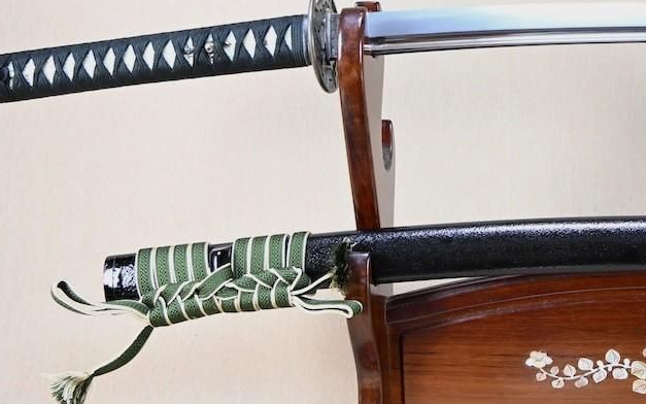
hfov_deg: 28.6
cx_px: 665
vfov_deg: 19.2
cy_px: 32
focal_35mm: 67
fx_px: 1172
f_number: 3.5
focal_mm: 19.5
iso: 100
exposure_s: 1/2
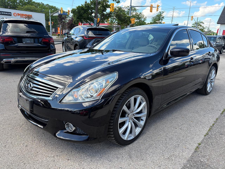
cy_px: 84
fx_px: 169
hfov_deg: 67.3
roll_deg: -2.6
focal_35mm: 26
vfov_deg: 53.1
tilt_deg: -16.0
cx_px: 112
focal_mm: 5.96
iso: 50
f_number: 1.6
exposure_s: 1/591
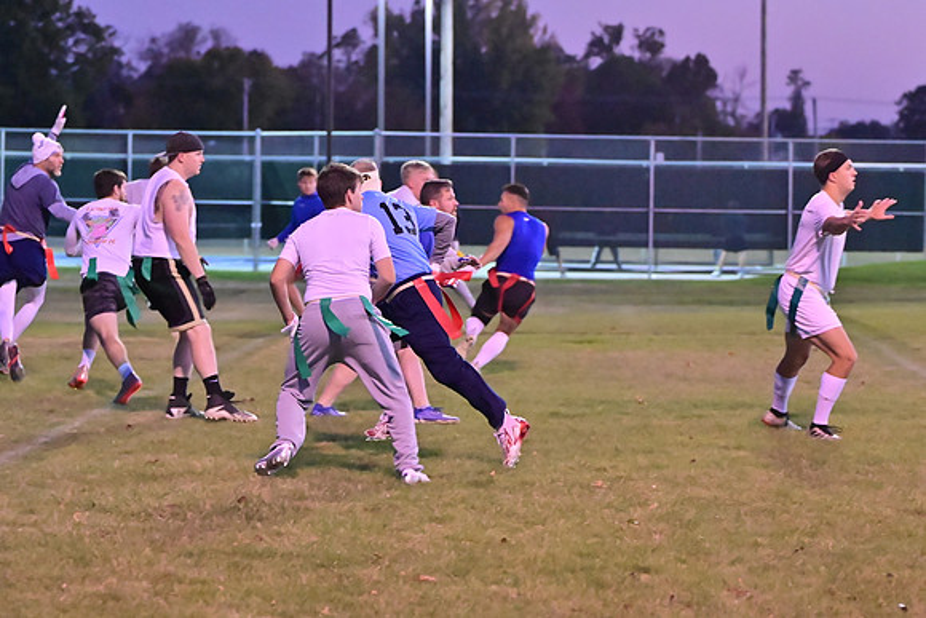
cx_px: 463
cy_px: 309
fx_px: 4039
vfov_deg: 8.7
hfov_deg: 13.1
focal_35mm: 157
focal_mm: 105
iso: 6400
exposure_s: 1/400
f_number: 4
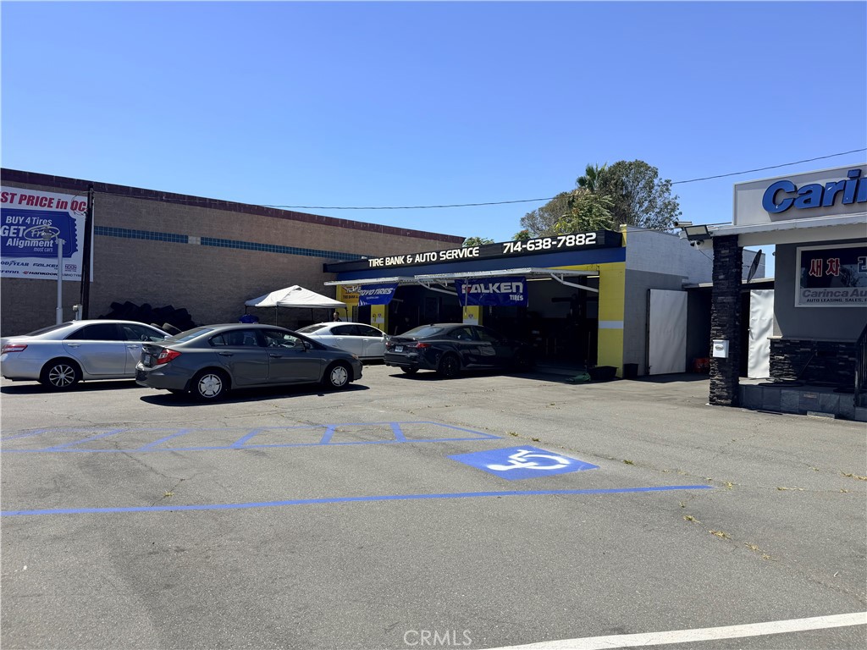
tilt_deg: -0.9
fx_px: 601
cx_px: 434
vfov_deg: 56.8
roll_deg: -0.5
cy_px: 325
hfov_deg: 71.6
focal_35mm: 24
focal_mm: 6.76
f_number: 1.78
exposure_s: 1/4975
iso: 80
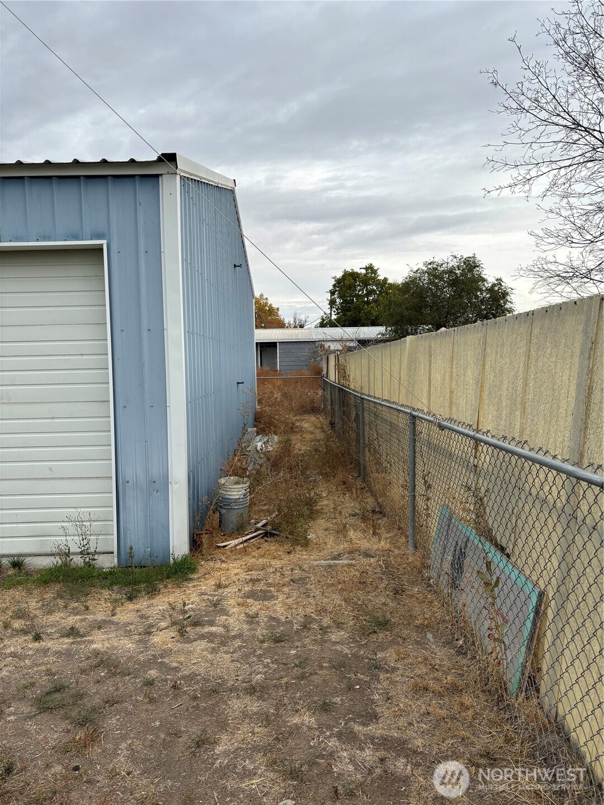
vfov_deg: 67.3
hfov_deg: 53.1
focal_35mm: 26
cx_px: 302
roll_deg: +0.1
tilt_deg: -6.0
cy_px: 402
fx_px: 605
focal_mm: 5.96
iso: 50
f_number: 1.6
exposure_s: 1/2571
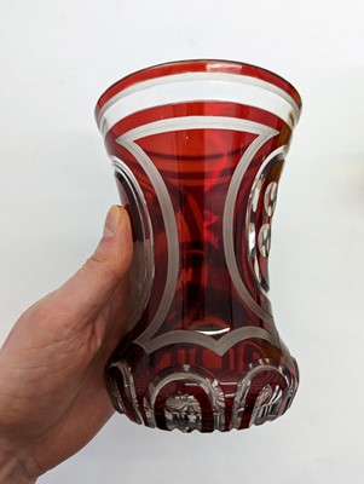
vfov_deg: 71.5
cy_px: 242
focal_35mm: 24
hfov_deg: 56.9
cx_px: 182
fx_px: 336
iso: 48
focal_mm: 6.81
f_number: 1.85
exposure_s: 1/45
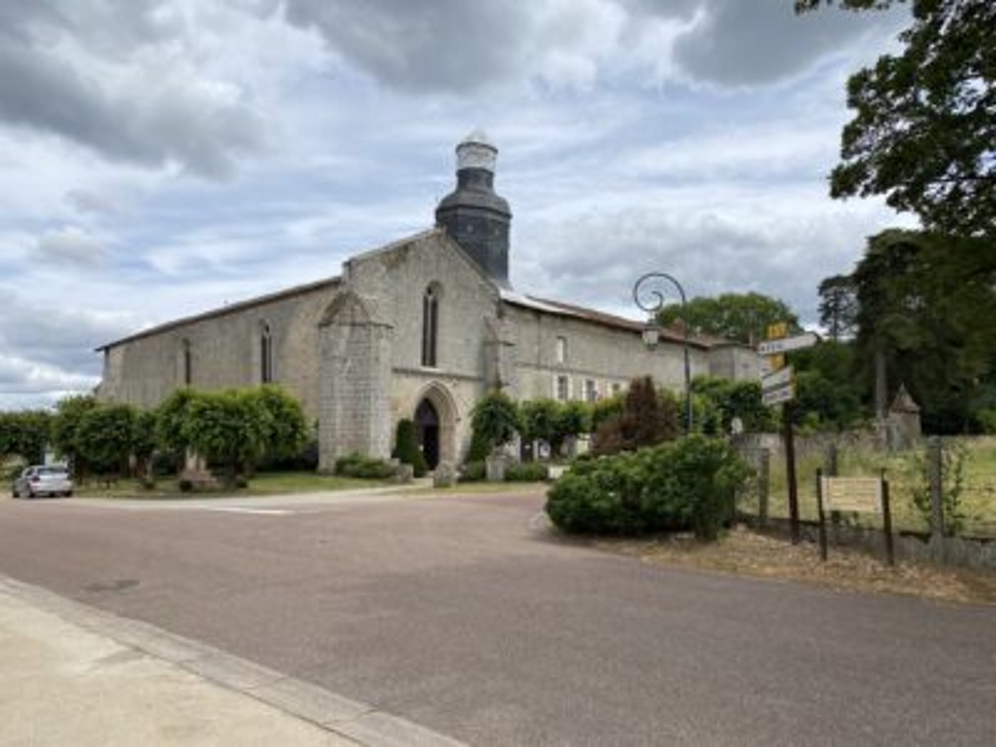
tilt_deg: +11.1
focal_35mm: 26
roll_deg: +0.3
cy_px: 374
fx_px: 748
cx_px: 498
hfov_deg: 67.3
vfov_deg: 53.1
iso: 32
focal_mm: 4.25
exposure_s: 1/4274
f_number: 1.8
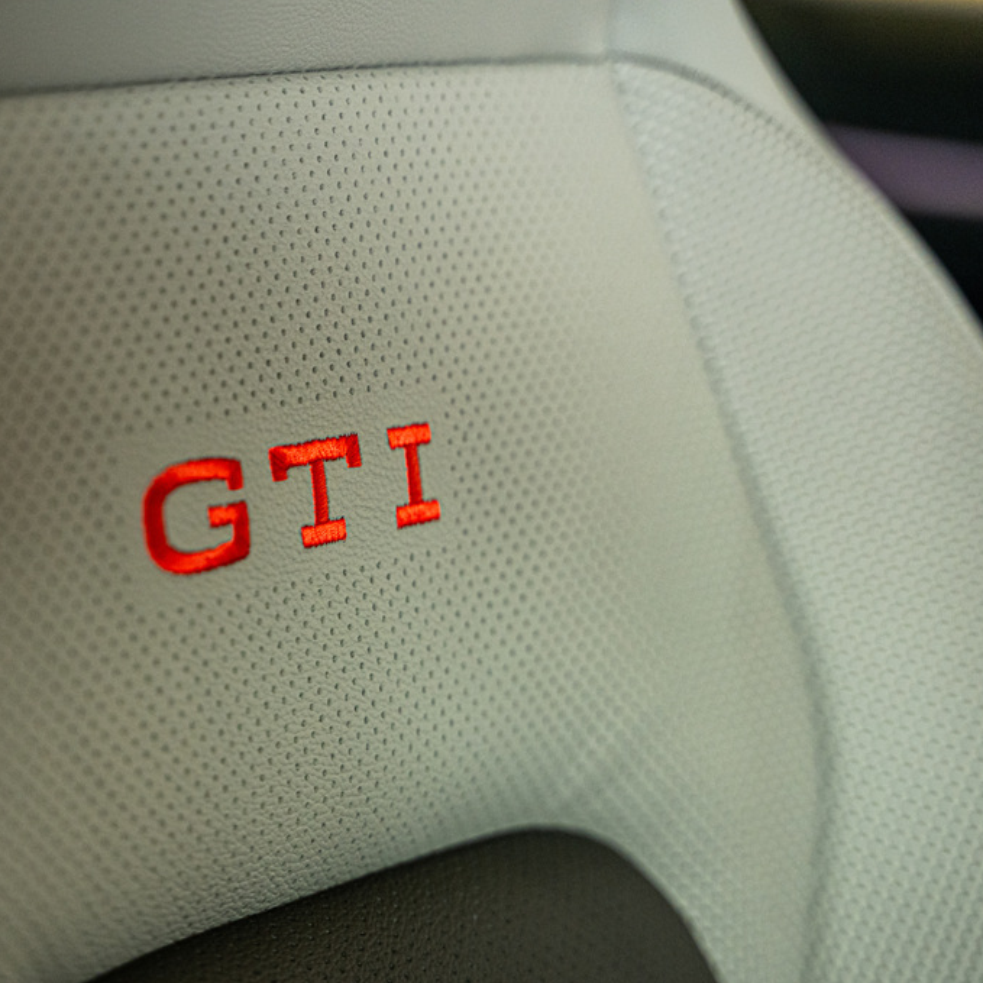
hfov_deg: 18.1
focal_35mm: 96
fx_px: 3084
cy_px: 492
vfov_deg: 18.1
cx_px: 318
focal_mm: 75
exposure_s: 1/125
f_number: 2.8
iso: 1600
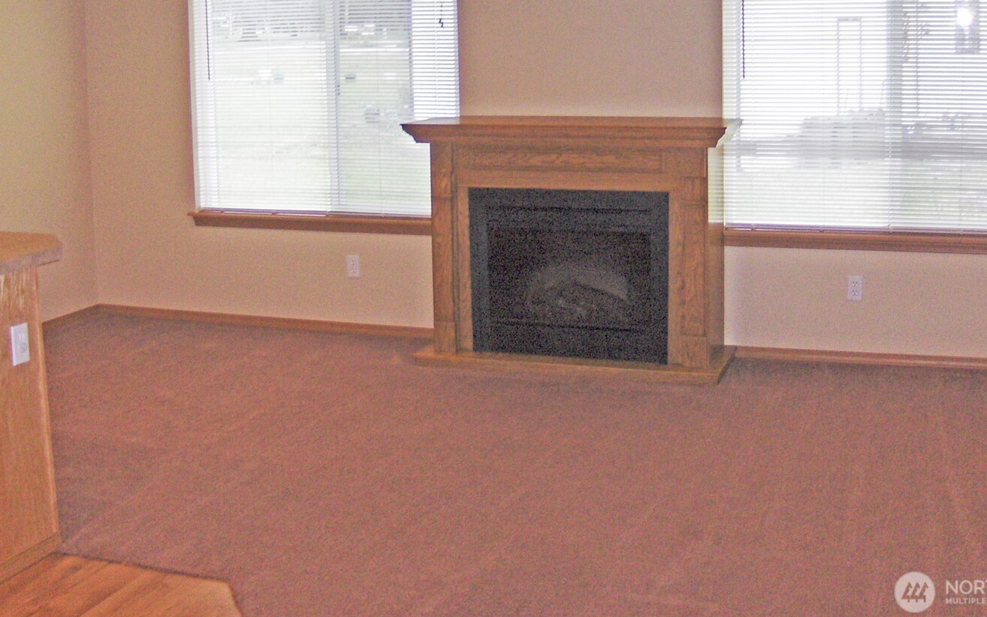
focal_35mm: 45
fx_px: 1211
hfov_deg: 44.4
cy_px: 173
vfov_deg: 28.3
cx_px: 491
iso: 129
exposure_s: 1/60
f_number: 2.8
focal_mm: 7.5
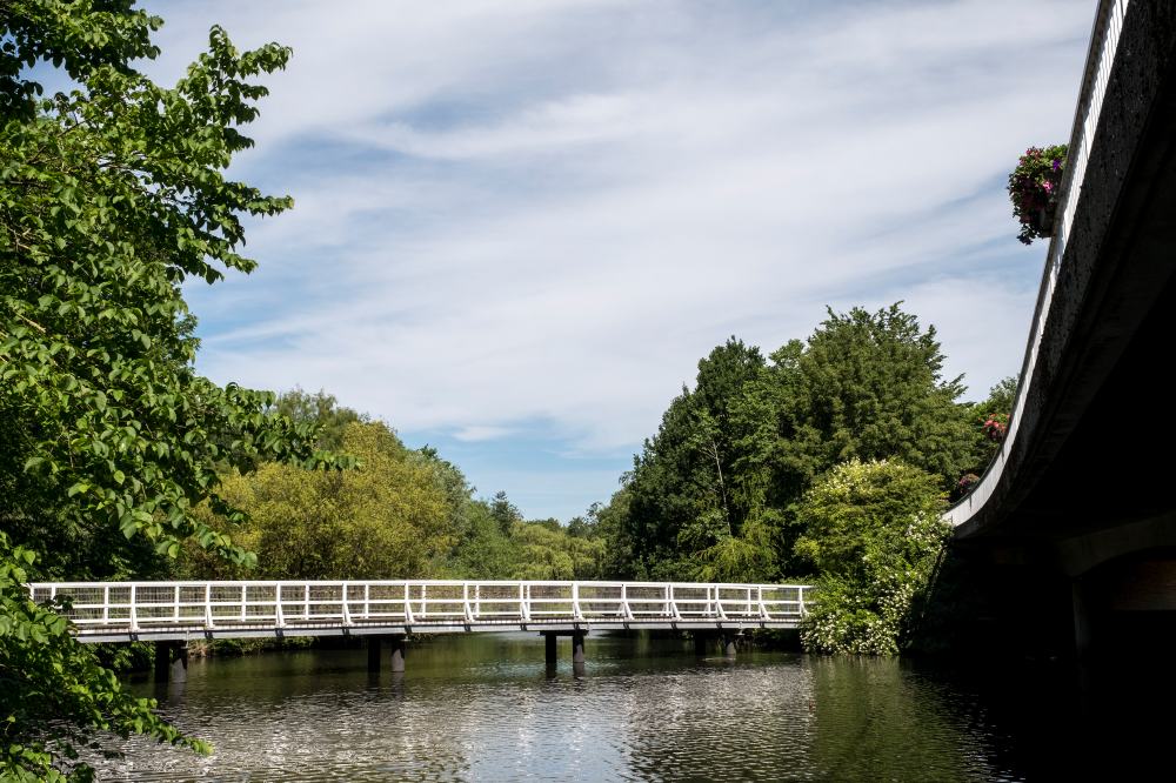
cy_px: 392
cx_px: 588
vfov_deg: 36.8
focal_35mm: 36
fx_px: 1176
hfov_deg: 53.1
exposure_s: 1/420
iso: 400
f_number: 13
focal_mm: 24.2
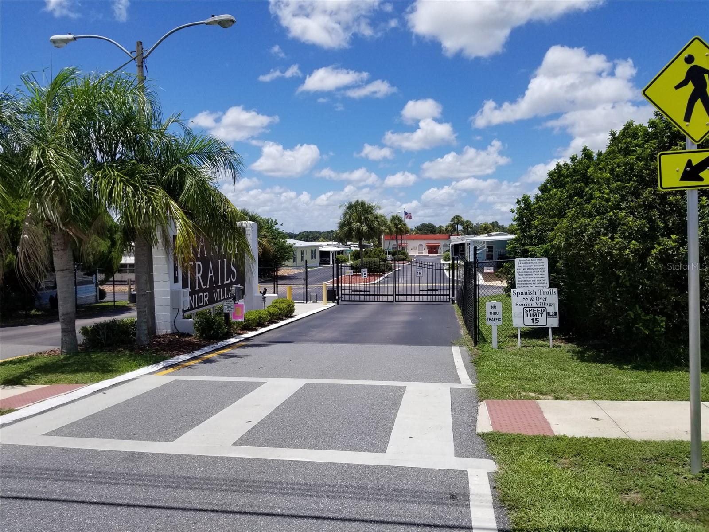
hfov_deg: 67.3
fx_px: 533
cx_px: 354
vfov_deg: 53.1
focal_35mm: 26
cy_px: 266
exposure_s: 1/3648
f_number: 1.7
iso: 50
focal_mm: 4.25
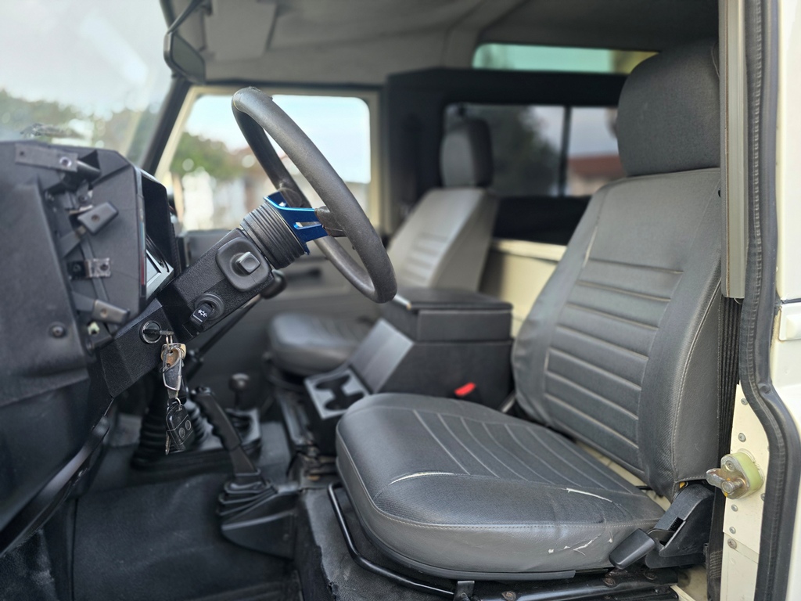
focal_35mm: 23
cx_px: 400
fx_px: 532
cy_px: 300
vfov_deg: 58.9
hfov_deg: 73.9
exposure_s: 1/100
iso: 320
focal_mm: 6.3
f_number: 1.7
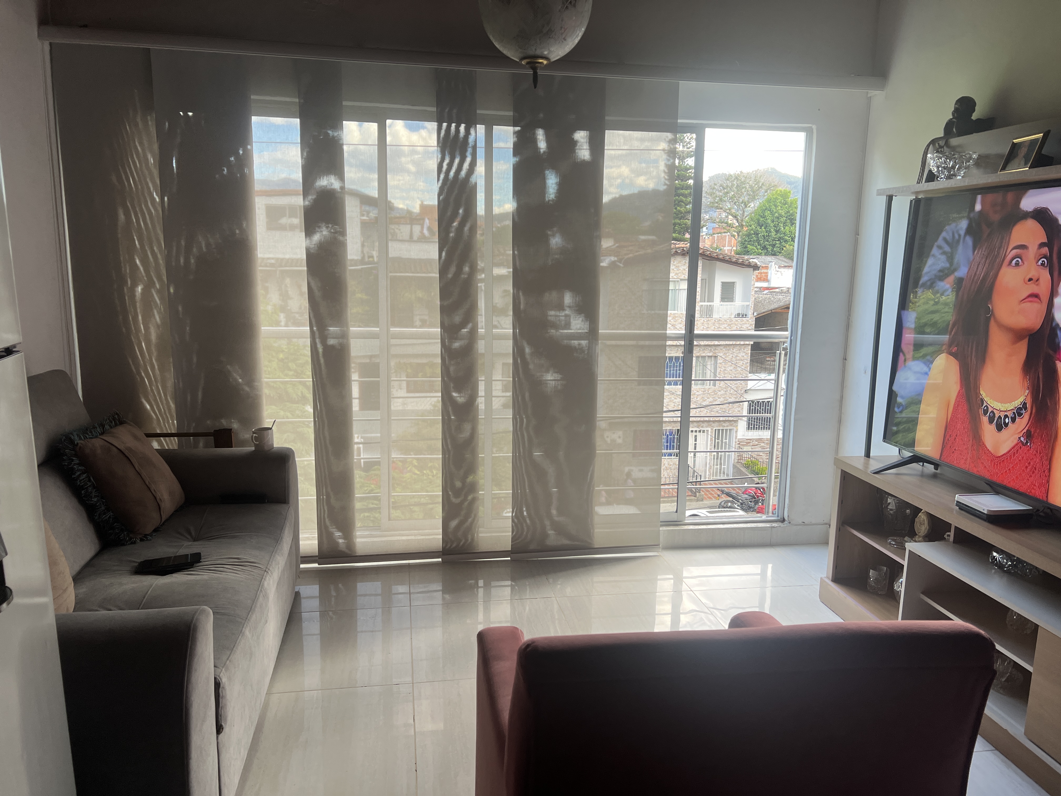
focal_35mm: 26
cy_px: 398
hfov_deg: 67.3
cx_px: 530
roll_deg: +0.9
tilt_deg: -8.9
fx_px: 797
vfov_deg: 53.1
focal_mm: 5.7
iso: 50
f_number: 1.5
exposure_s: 1/120
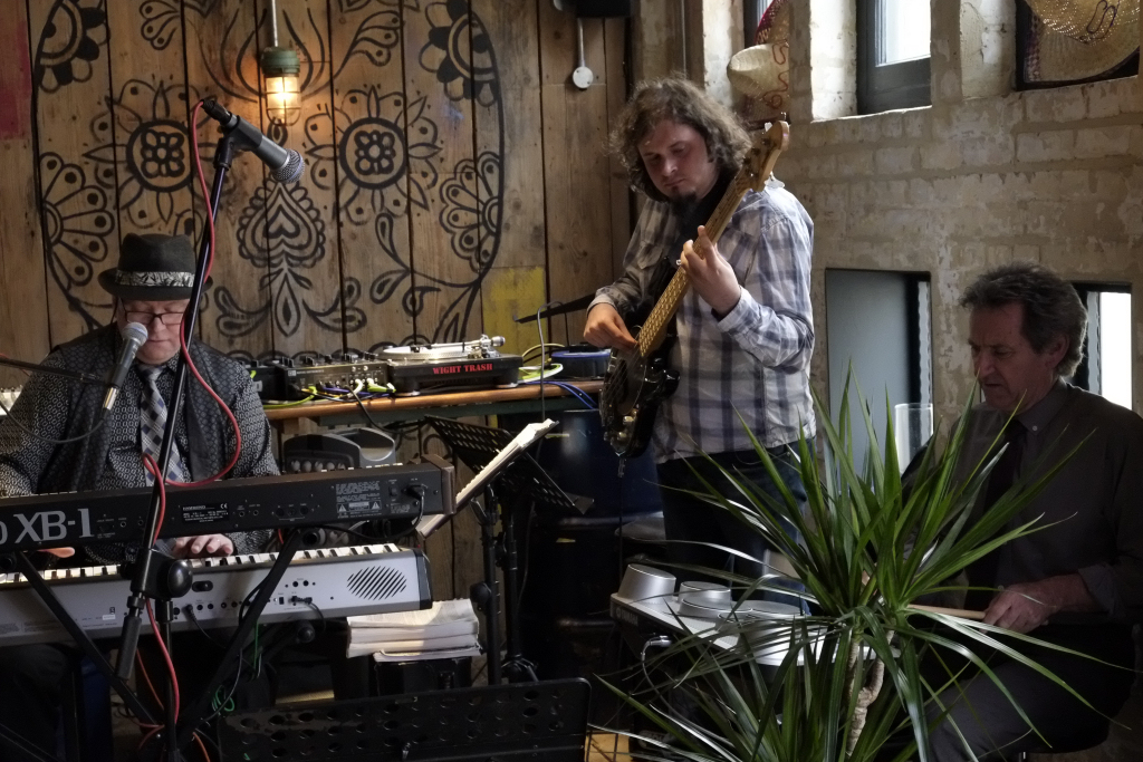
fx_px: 1778
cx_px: 572
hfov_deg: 35.6
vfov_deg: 24.2
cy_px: 381
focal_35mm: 56
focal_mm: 37.4
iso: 6400
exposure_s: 1/125
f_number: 6.4
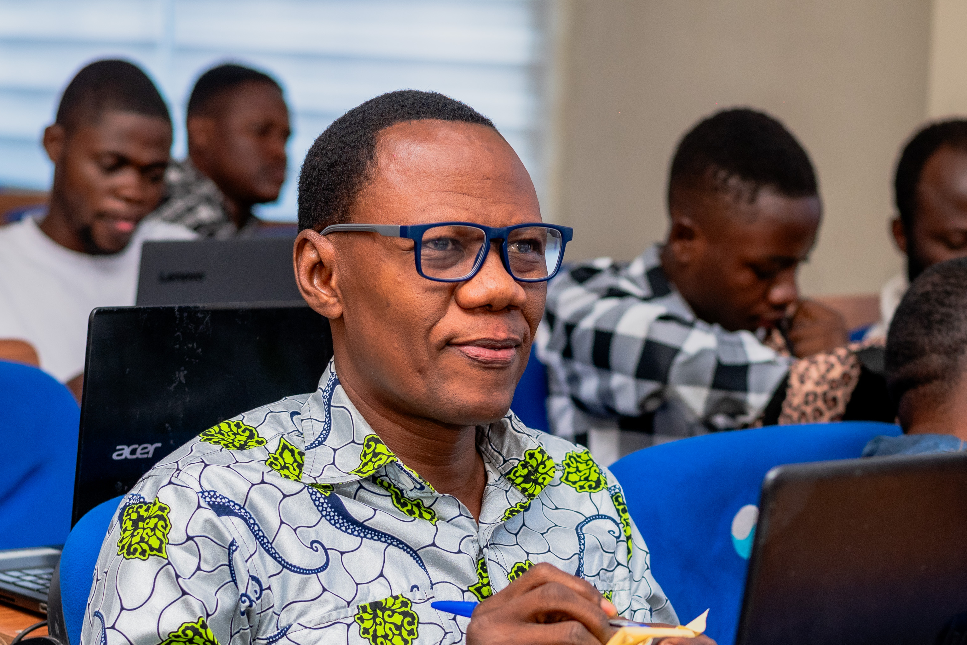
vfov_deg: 13.9
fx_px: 2633
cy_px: 544
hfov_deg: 20.8
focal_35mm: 98
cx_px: 482
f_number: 3.2
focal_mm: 50
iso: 320
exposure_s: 1/200
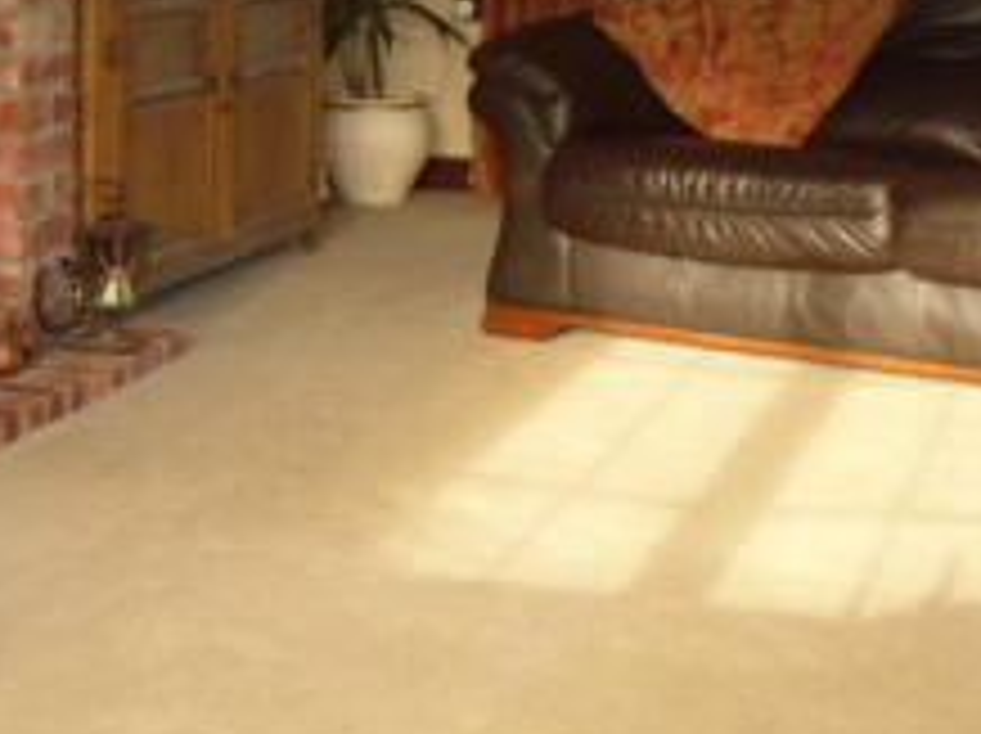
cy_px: -56
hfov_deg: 23.5
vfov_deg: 17.2
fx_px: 2350
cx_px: 394
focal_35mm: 83
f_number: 3.3
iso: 200
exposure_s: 1/45
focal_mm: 5.6
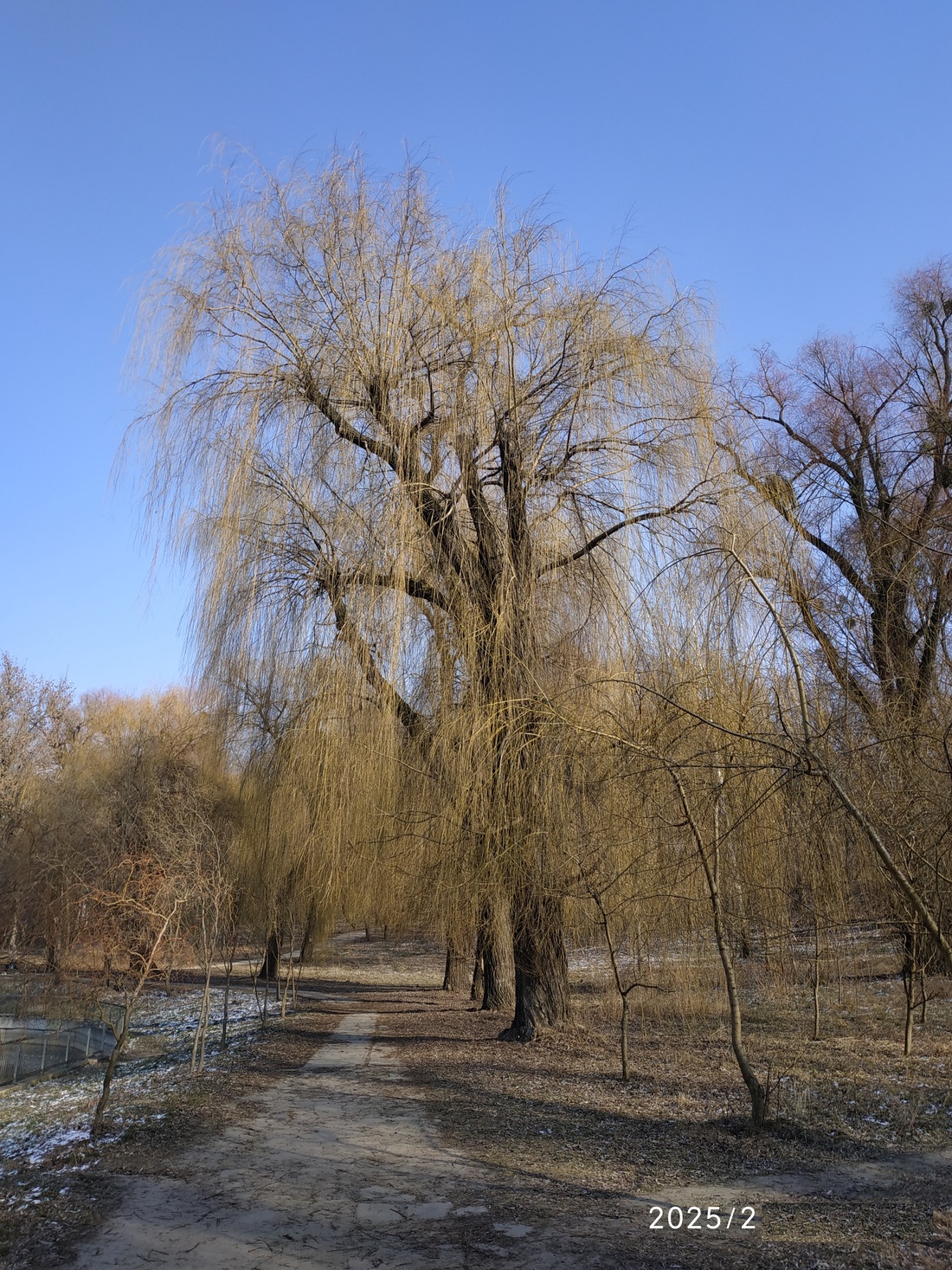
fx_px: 880
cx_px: 476
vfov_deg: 71.6
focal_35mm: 24
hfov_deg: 56.8
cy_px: 635
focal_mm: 3.94
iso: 100
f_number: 1.9
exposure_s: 1/984
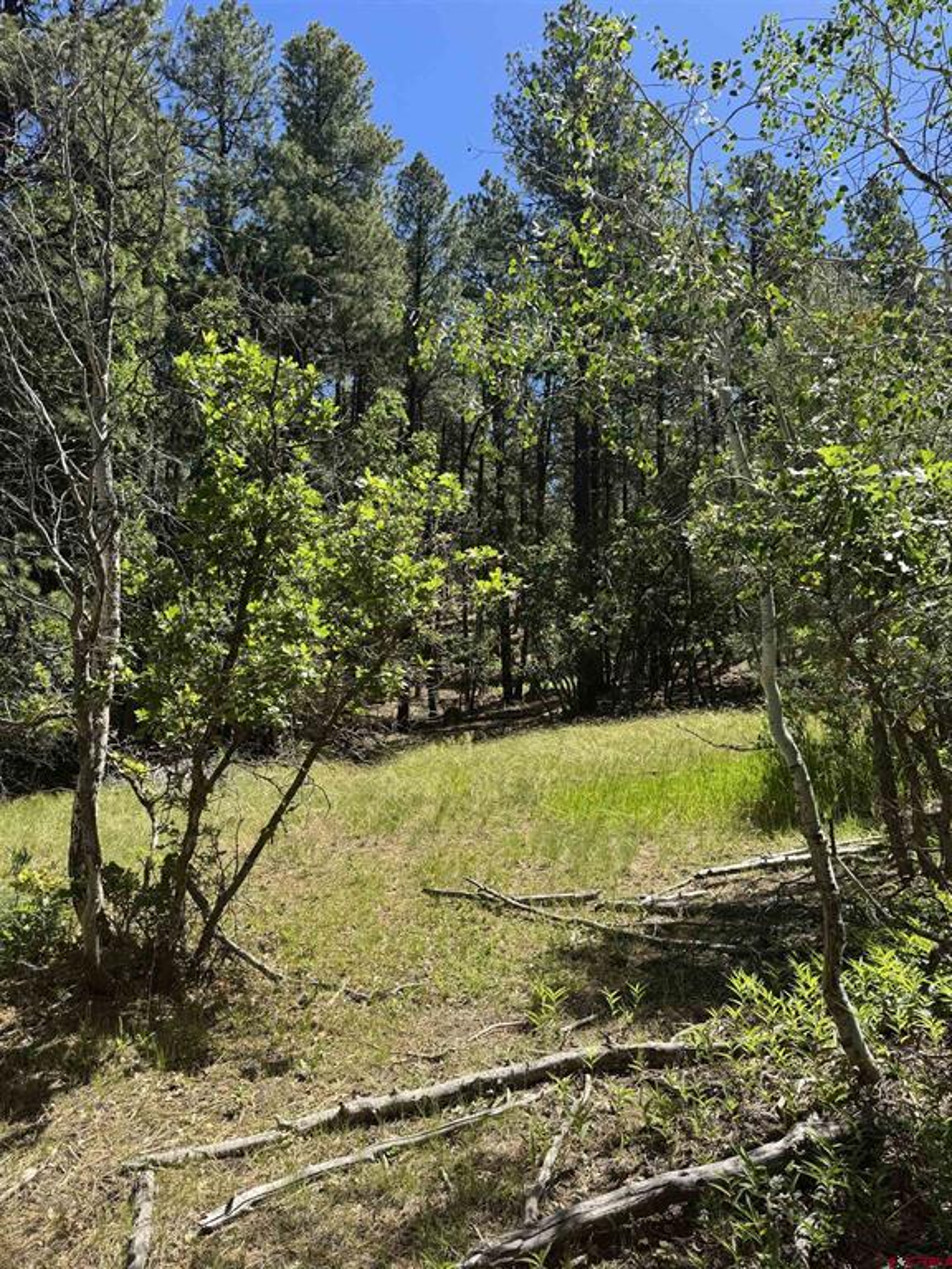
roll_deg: +0.8
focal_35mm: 24
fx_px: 880
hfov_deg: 56.8
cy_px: 634
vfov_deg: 71.6
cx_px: 476
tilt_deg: +9.5
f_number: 1.78
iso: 80
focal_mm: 6.76
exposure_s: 1/1869
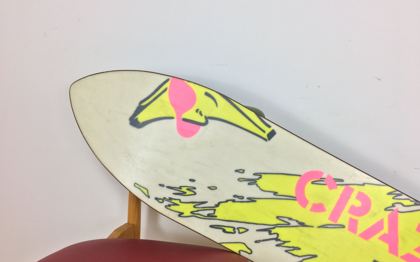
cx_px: 210
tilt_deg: -5.9
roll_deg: -0.7
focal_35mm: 31
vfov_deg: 40.6
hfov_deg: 61.2
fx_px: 355
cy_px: 135
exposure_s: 1/33
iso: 25
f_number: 2.2
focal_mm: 4.15
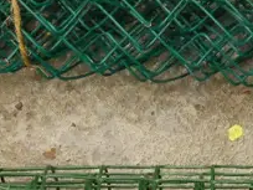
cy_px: 76
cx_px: 195
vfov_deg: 9.2
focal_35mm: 161
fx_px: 1177
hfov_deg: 12.2
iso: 3200
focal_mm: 16
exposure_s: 1/200
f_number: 4
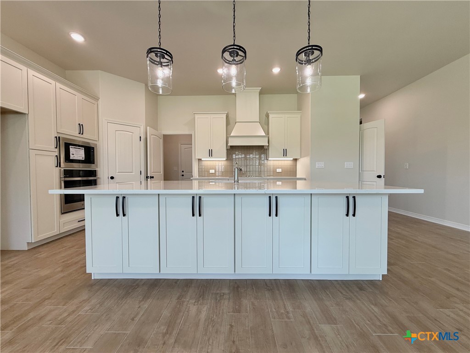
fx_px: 190
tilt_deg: -1.0
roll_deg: +0.0
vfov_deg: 85.7
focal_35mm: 14
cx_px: 235
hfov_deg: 102.1
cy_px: 176
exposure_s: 1/60
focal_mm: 2.22
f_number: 2.2
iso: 64
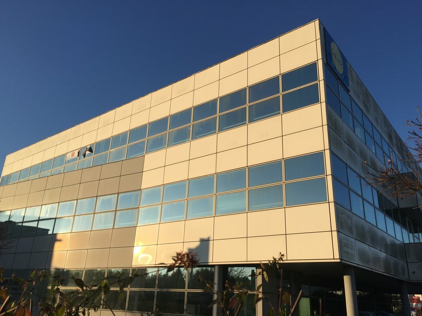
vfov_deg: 48.2
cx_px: 211
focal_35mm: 29
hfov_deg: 61.7
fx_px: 354
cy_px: 158
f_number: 2.2
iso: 32
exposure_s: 1/2083
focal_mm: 4.15
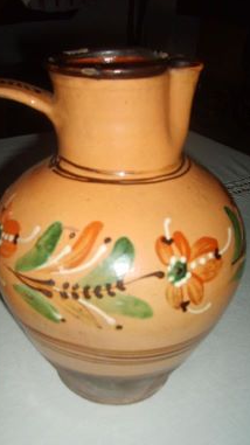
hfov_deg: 29.6
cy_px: 230
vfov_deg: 50.5
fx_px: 472
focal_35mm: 40
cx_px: 104
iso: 100
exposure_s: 1/45
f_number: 2.8
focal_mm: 5.8
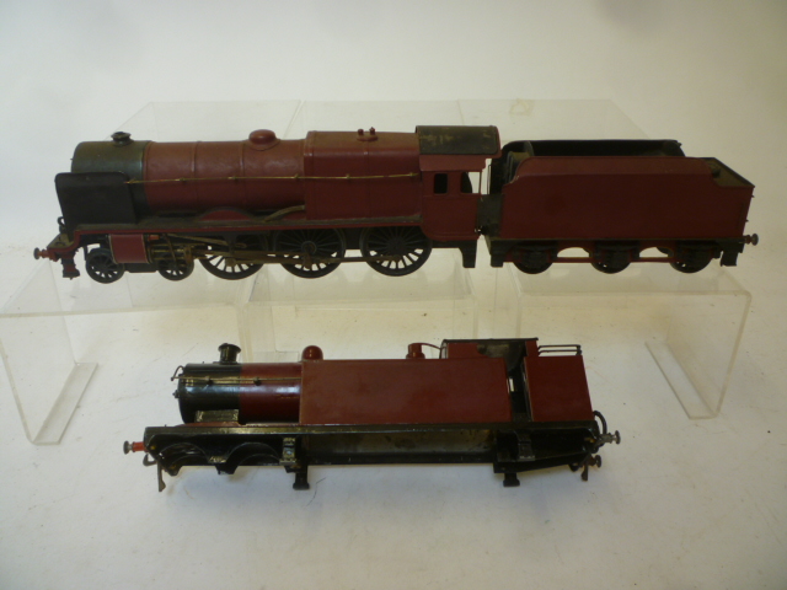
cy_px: 295
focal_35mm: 29
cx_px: 394
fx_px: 659
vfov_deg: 48.2
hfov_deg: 61.7
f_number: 3.3
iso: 80
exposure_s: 1/30
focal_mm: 5.2
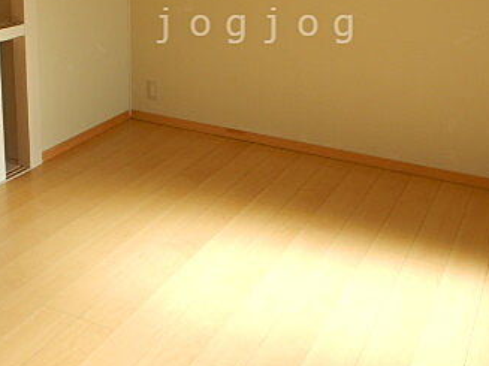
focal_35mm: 47
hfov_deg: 40.4
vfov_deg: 29.4
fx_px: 664
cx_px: 259
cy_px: 25
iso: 125
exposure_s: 1/320
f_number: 2.8
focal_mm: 4.3
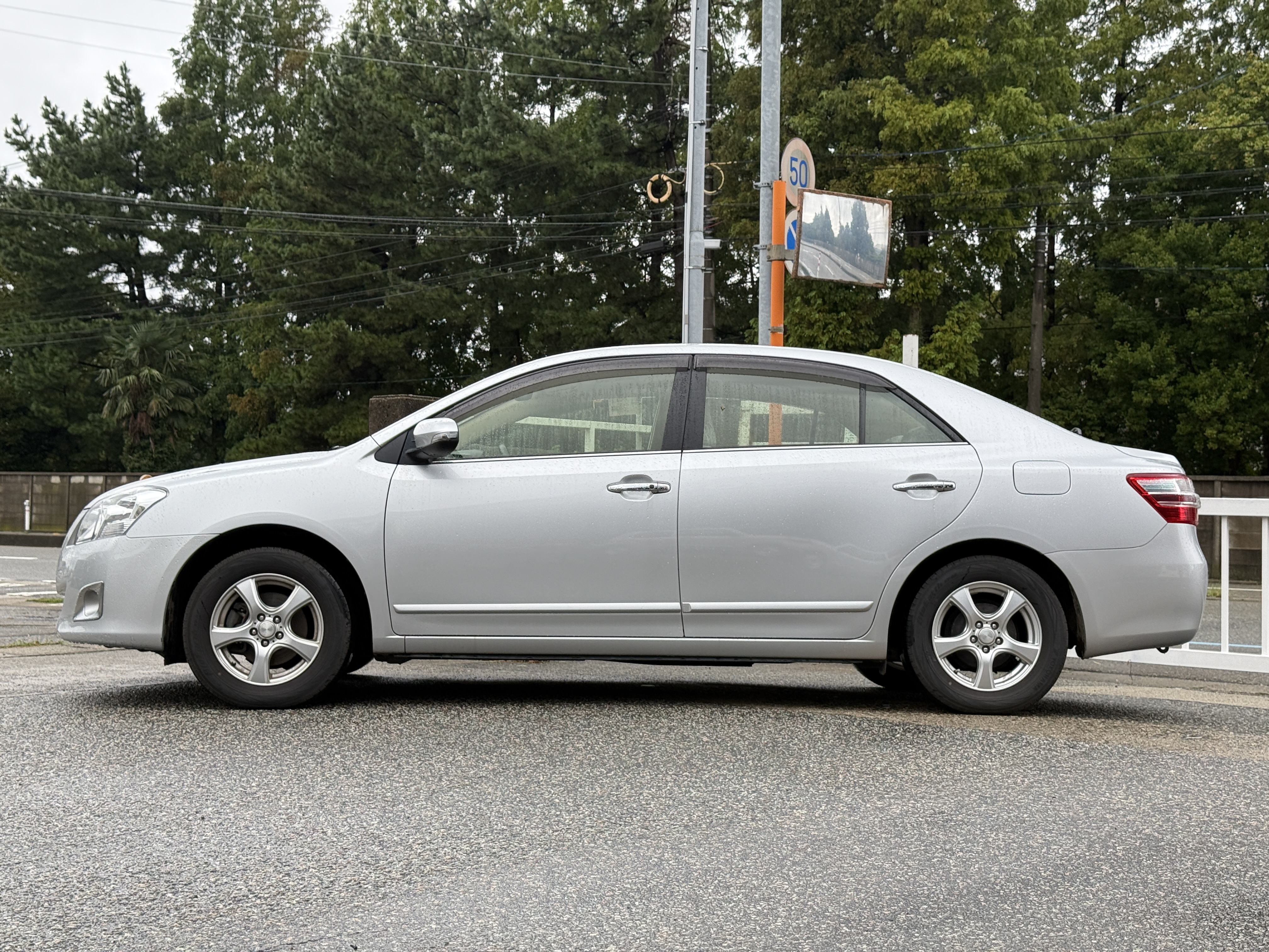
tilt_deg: +1.5
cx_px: 634
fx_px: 1760
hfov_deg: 39.7
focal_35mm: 48
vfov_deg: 30.3
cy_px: 476
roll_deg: -0.8
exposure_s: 1/778
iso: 64
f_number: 1.78
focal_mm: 6.76
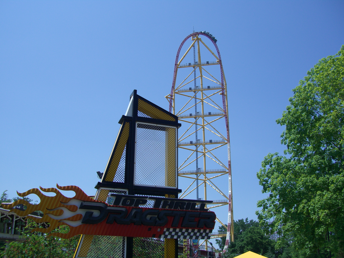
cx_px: 172
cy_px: 129
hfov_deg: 49.0
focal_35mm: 38
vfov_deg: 37.7
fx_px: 378
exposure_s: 1/320
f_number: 5.6
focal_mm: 7.9
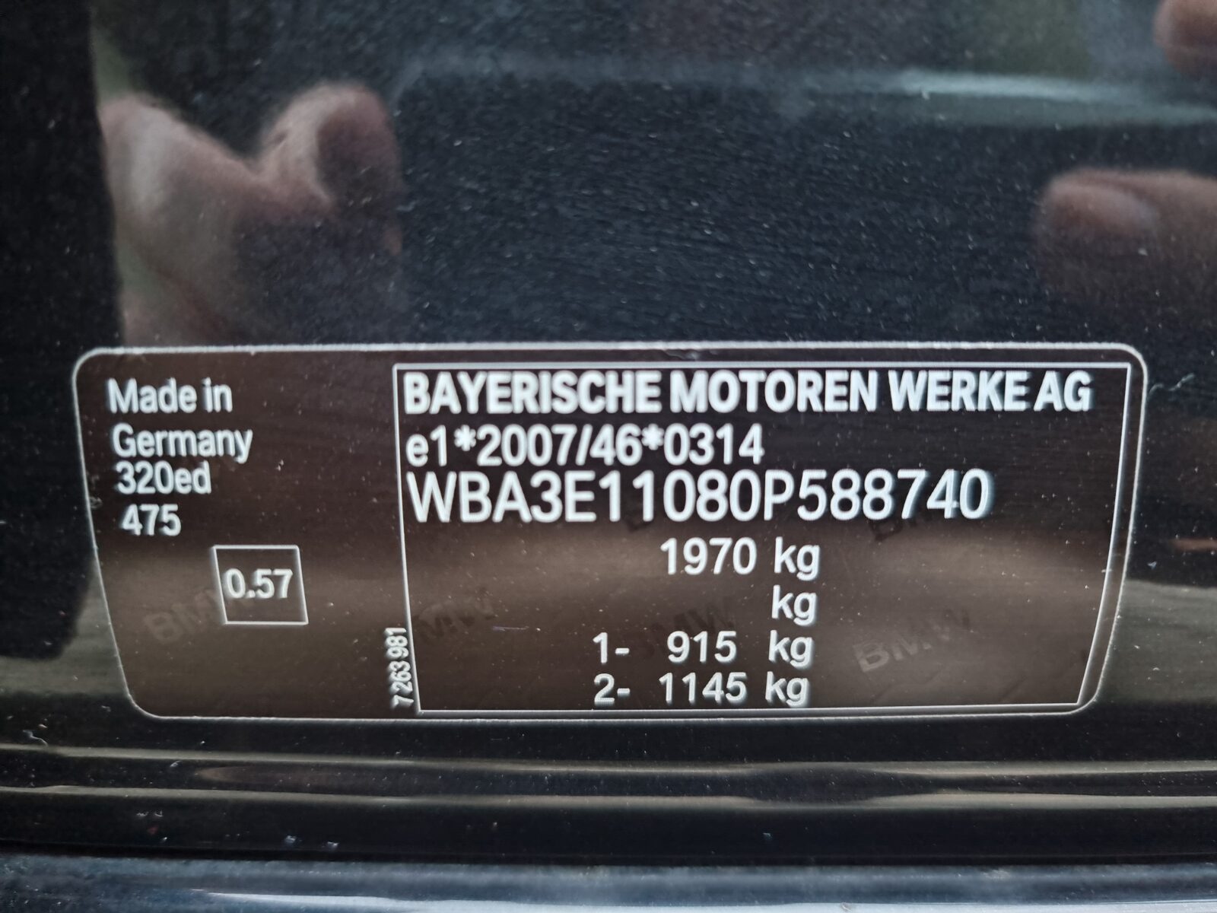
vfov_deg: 56.8
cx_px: 608
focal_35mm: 24
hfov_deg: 71.6
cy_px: 456
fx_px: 844
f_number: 1.8
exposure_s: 1/30
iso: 640
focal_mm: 6.7
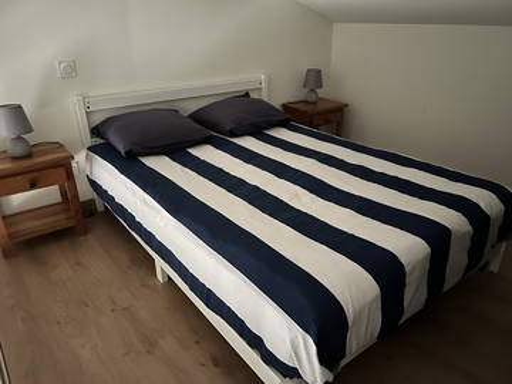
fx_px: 385
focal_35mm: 26
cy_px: 192
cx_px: 256
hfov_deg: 67.3
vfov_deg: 53.1
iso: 640
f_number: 1.5
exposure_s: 1/11
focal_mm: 5.7
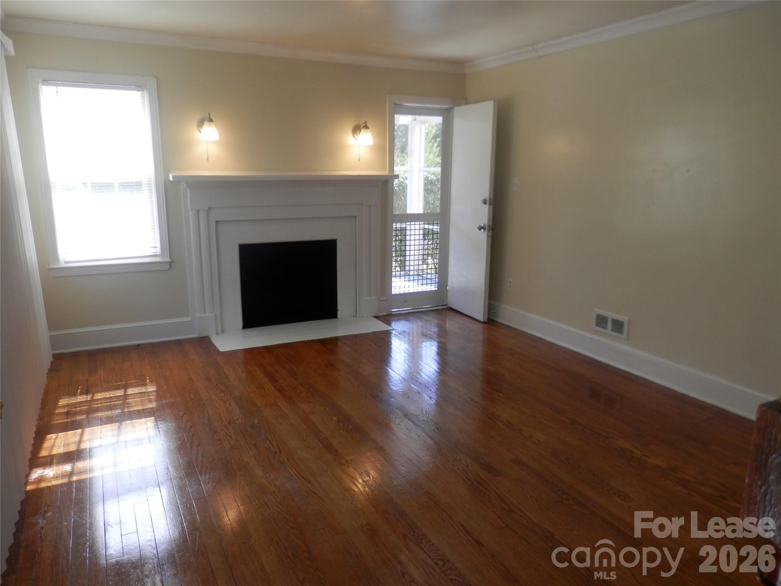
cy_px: 293
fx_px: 564
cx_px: 390
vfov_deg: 54.9
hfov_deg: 69.4
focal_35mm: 25
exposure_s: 1/50
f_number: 3
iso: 80
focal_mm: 4.5
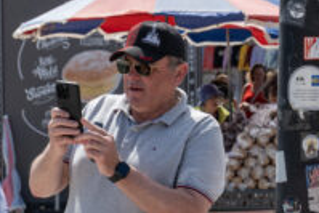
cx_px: 268
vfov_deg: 8.9
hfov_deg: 13.2
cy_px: 231
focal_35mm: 154
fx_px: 1366
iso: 100
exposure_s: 1/200
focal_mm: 60
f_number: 8
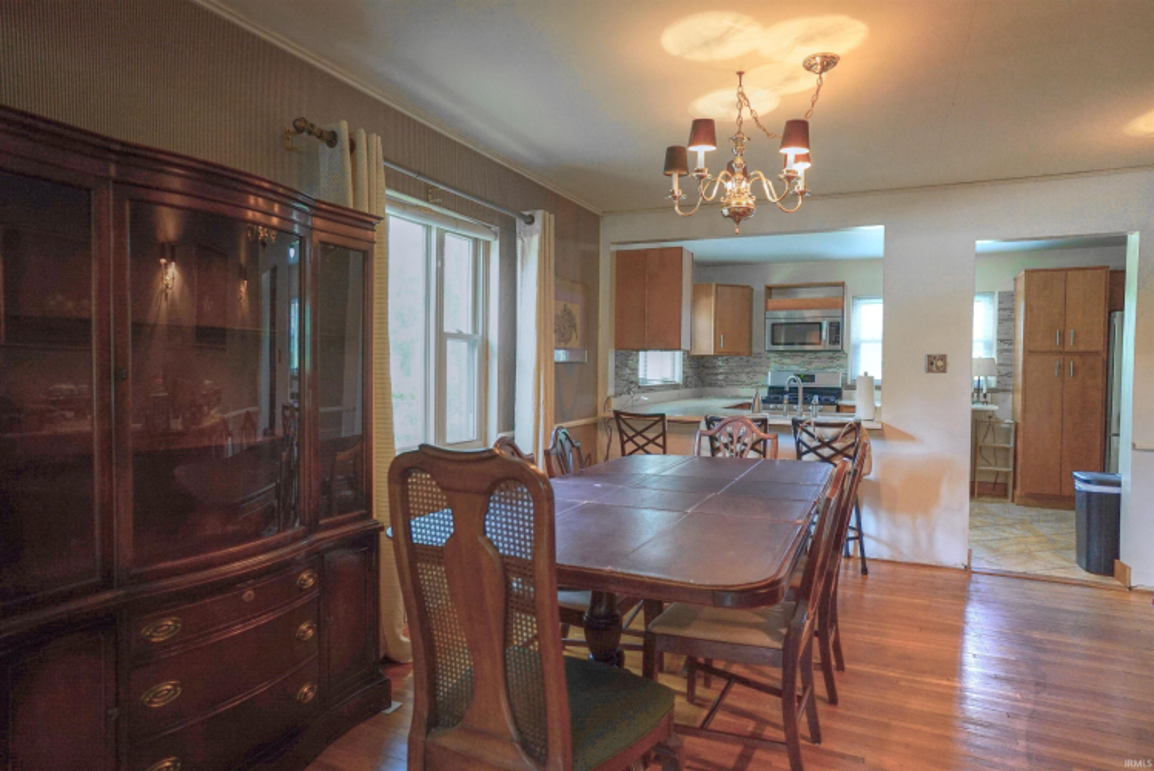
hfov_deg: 81.2
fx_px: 673
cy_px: 386
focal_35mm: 21
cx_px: 577
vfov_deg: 59.5
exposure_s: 1/160
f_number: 3.2
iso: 1600
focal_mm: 21
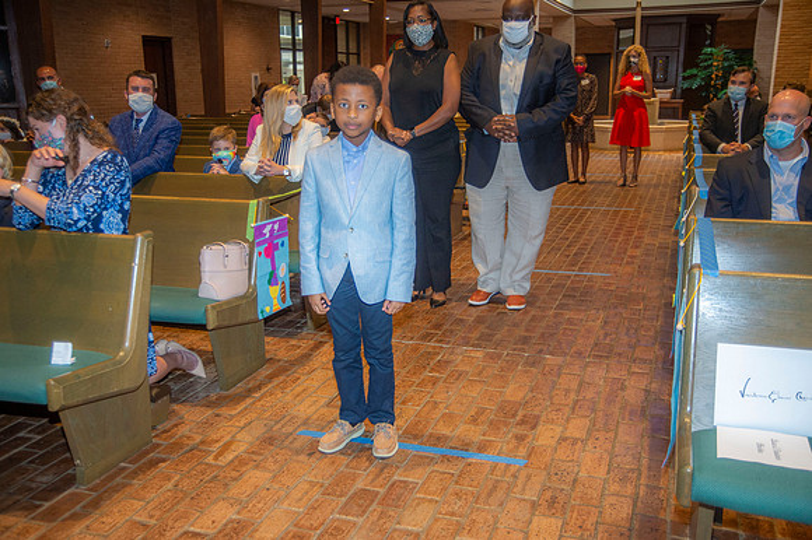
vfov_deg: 35.0
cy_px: 270
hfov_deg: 50.7
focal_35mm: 38
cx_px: 406
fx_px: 857
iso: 1600
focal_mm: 38
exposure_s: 1/125
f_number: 4.5
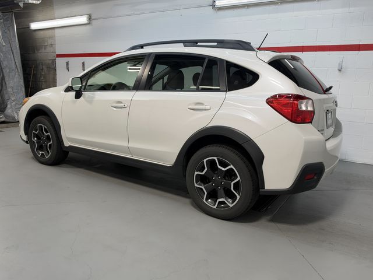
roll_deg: -2.7
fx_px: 291
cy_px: 140
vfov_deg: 51.4
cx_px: 186
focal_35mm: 27
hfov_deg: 65.3
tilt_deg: -9.7
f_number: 1.8
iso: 50
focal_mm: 6.93
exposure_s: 1/204
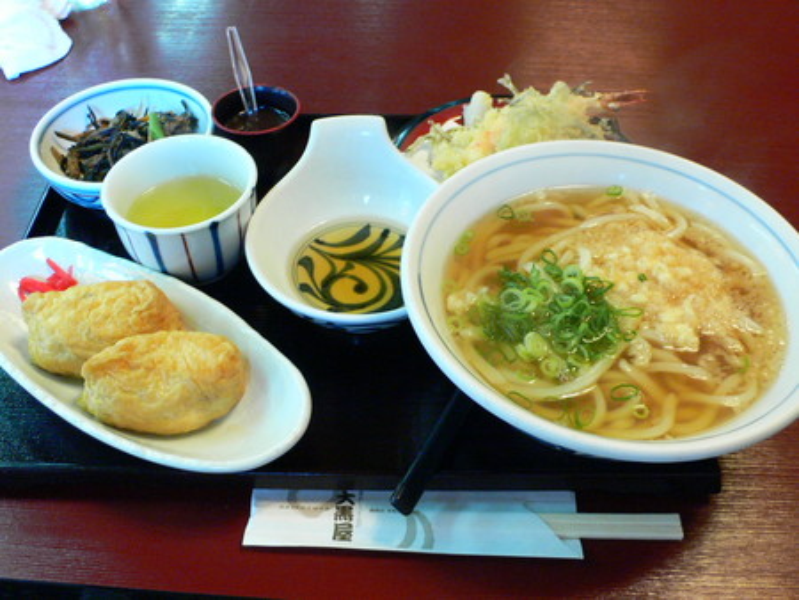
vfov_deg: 41.8
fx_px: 785
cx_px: 400
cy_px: 300
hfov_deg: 53.9
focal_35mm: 34
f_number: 2.8
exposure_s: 1/8
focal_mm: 6.3
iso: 200
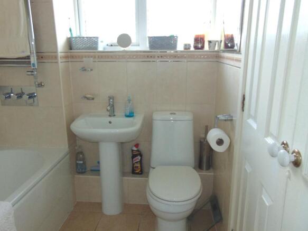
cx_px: 154
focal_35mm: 25
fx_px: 222
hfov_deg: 69.4
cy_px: 116
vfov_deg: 54.9
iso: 100
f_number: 3
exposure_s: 1/30
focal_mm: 4.5
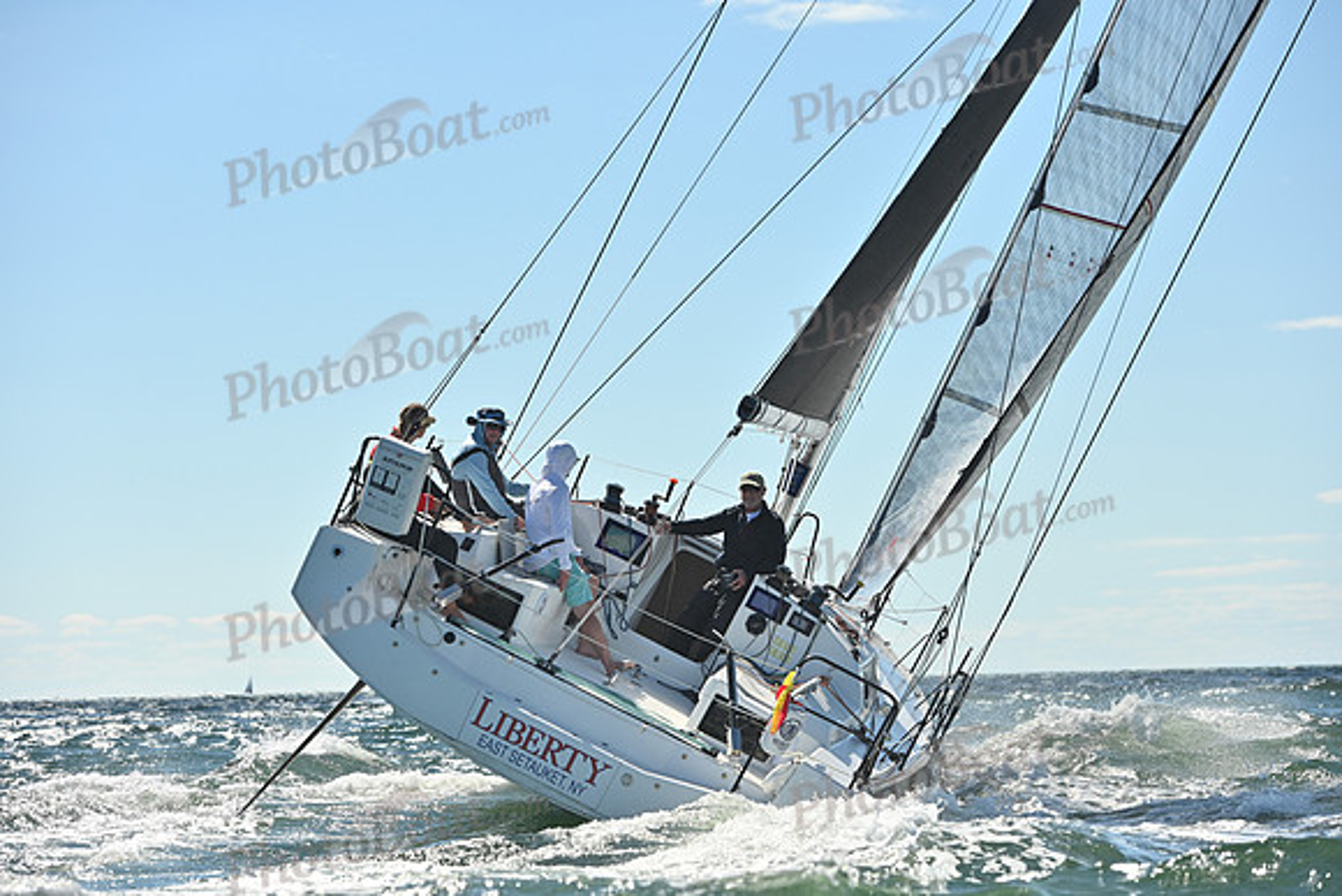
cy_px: 448
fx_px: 4847
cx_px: 671
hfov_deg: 15.8
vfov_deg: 10.6
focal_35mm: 130
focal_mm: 130
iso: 320
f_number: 6.3
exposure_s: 1/4000
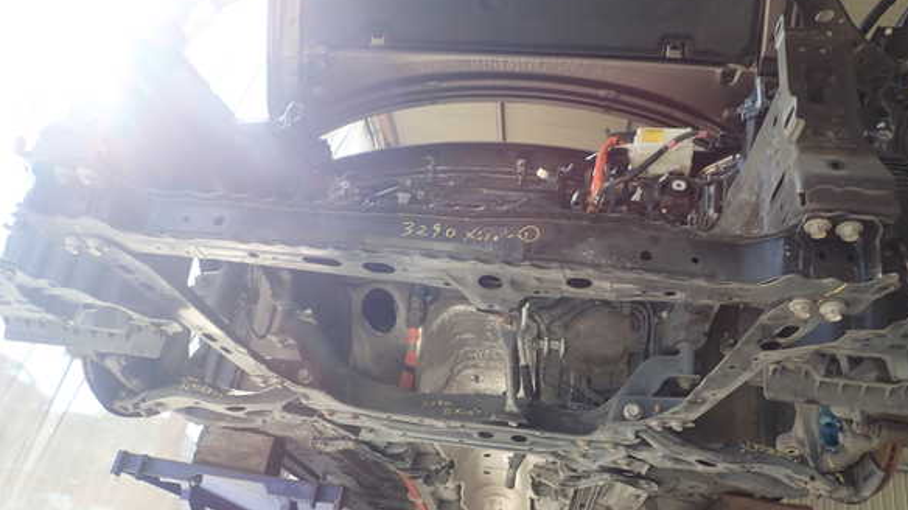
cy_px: 302
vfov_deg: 41.3
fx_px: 674
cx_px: 465
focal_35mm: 28
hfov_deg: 67.9
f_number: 2.8
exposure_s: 1/60
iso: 100
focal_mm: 4.5
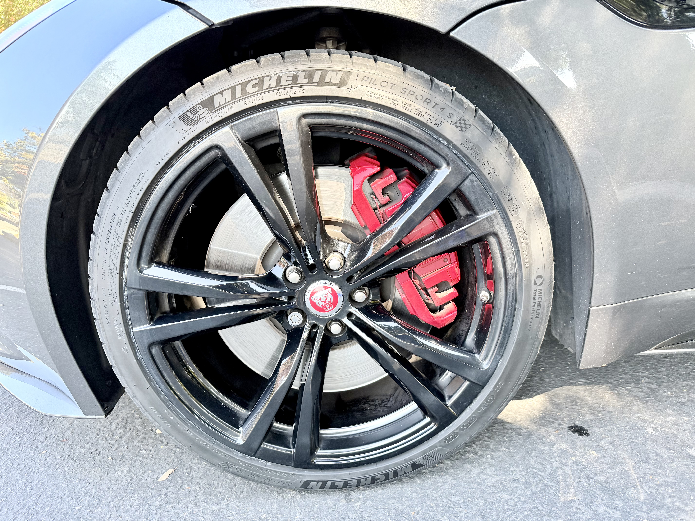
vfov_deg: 56.8
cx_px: 348
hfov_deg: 71.6
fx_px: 482
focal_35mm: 24
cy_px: 260
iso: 200
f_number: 1.78
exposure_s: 1/220
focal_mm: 6.76
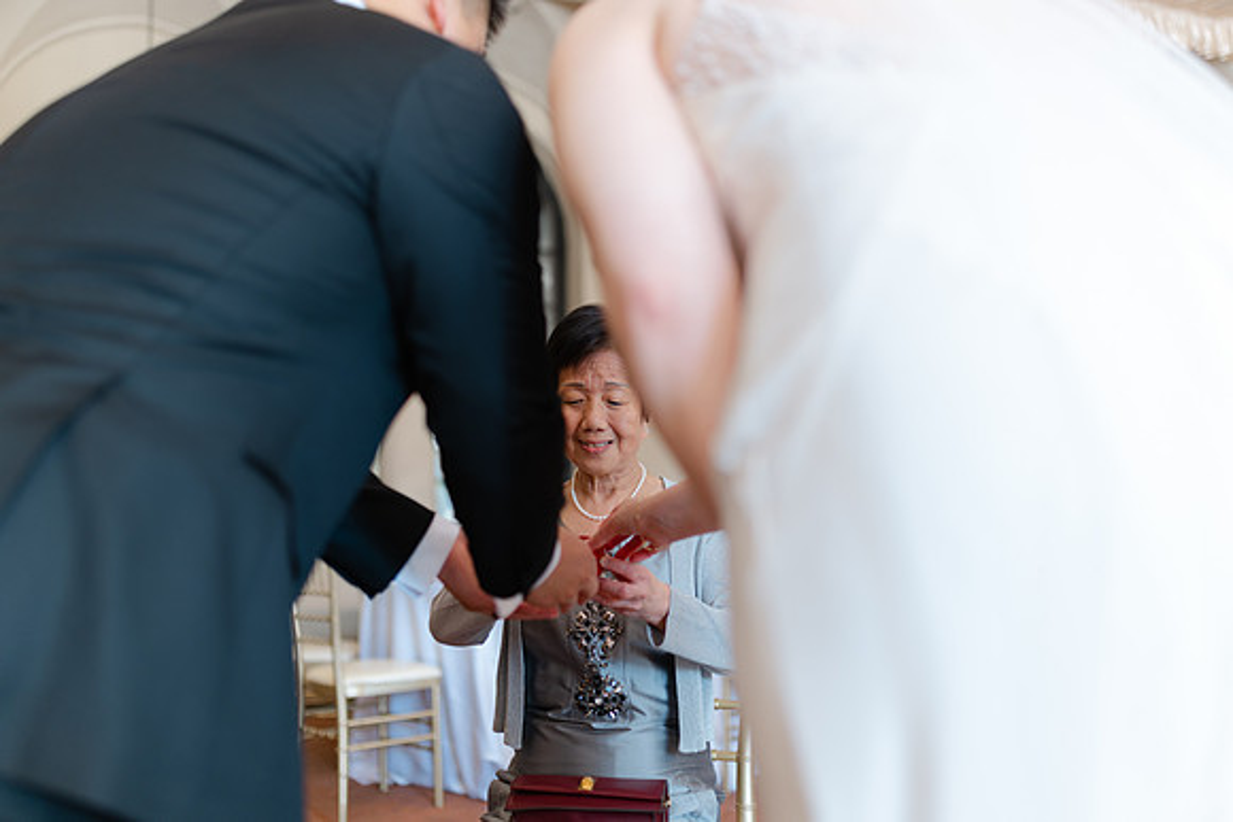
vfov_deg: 37.9
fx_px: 1199
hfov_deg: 54.4
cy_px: 411
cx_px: 616
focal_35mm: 35
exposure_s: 1/125
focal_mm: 35
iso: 200
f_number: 1.4
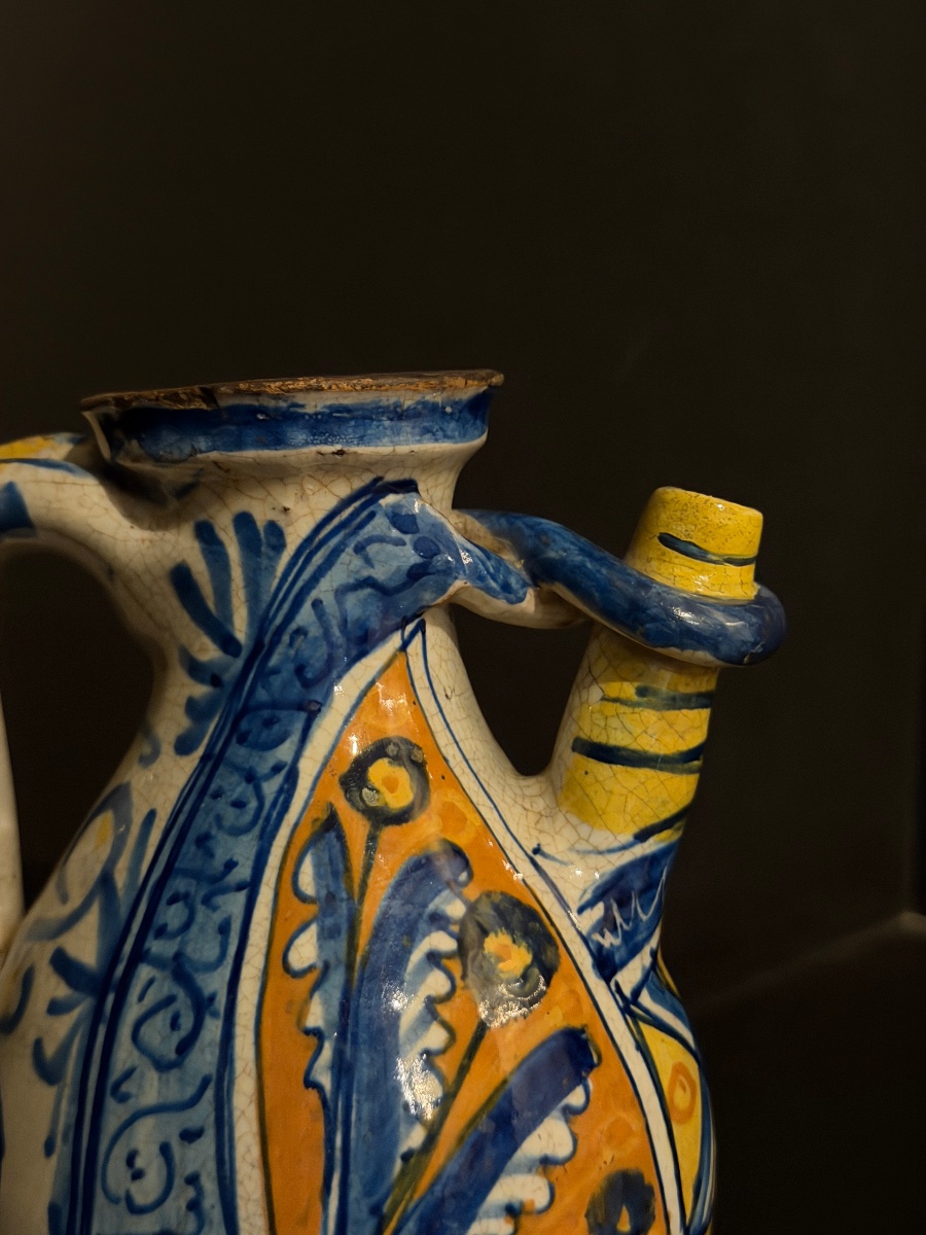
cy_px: 618
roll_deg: -0.8
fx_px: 1712
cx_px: 463
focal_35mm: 48
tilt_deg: -10.2
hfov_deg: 30.3
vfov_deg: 39.7
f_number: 1.78
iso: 800
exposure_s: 1/20
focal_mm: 6.76
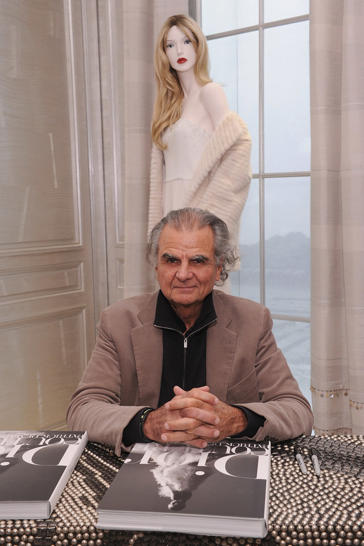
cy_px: 273
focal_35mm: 45
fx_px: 683
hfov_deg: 29.8
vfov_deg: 43.6
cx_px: 182
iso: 1000
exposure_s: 1/60
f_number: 6.3
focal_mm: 45
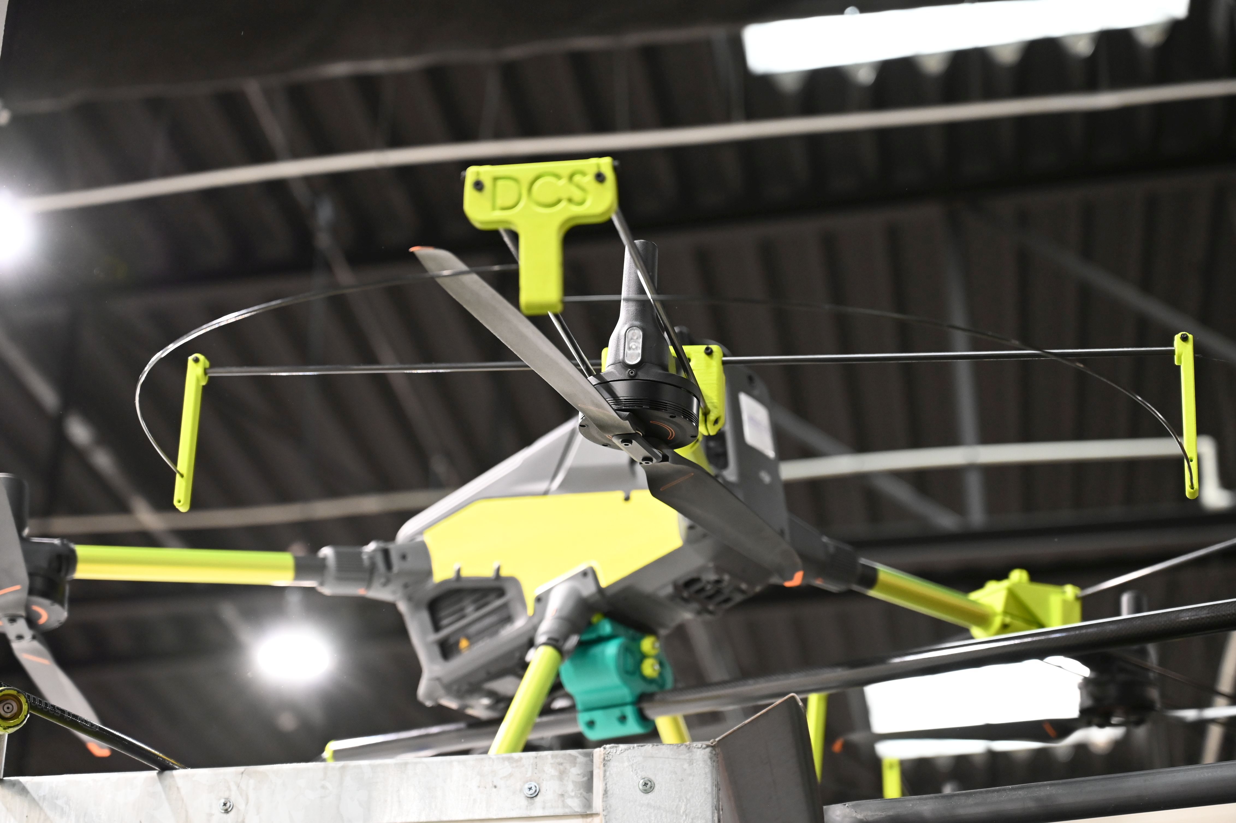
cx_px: 618
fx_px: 2059
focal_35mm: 60
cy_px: 412
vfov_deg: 22.6
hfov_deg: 33.4
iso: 2800
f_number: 4
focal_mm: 60
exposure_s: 1/125
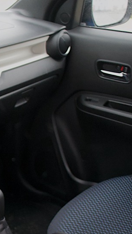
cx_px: -64
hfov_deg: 16.0
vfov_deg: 30.3
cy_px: 165
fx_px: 430
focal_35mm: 69
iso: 1100
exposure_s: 1/60
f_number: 3.8
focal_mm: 20
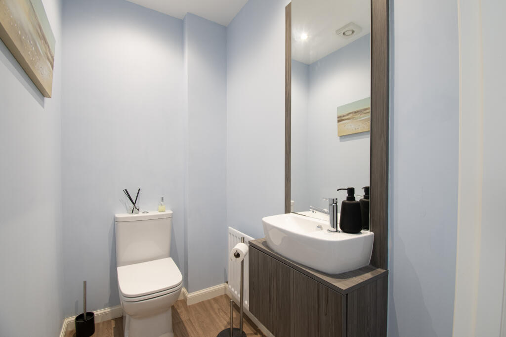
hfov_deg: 100.4
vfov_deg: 77.3
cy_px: 168
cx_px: 253
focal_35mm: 15
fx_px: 211
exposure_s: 1/5
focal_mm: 10
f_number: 9
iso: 320
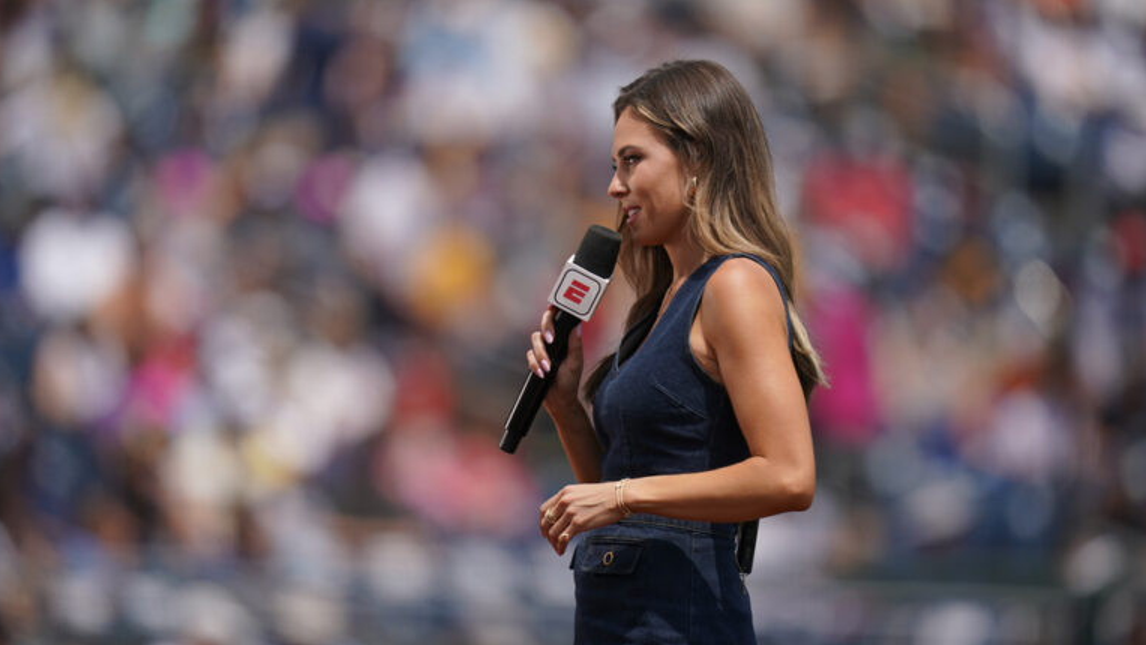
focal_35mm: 421
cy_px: 322
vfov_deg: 2.9
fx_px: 12795
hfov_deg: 5.1
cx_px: 572
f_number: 2.8
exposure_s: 1/6400
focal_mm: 400
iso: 400
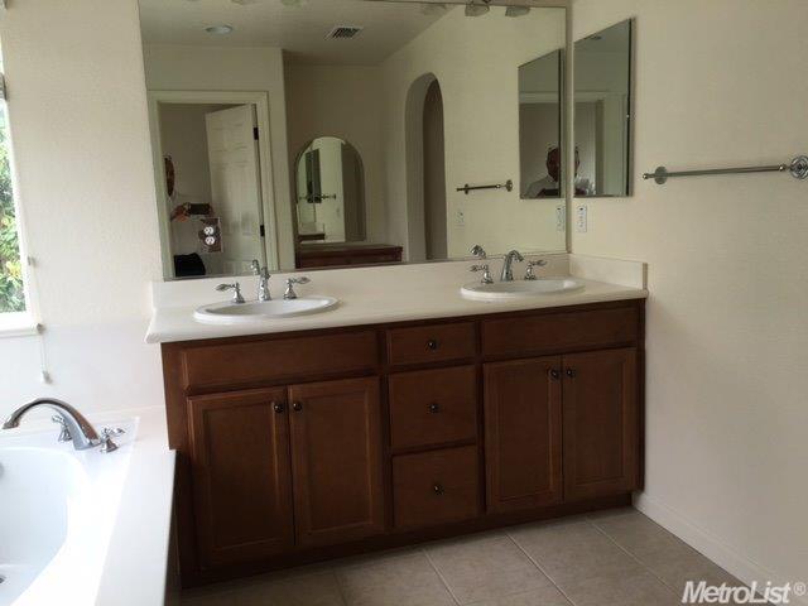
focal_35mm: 29
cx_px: 404
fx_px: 677
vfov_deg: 48.2
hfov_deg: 61.7
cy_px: 303
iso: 25
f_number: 2.2
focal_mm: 4.15
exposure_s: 1/60
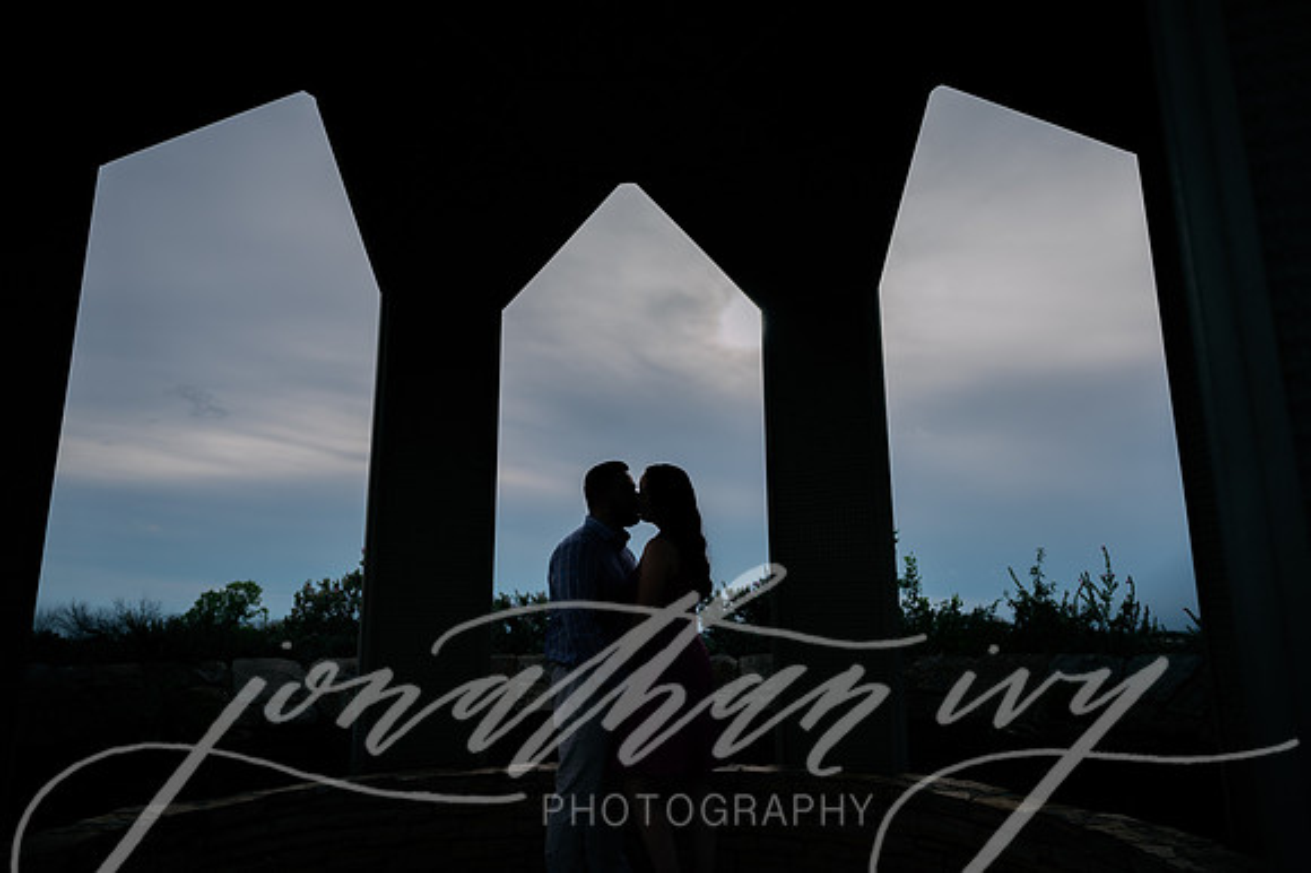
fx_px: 873
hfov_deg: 73.8
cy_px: 436
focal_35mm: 24
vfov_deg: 53.1
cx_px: 656
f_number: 2.8
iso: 160
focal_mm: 24
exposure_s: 1/2000
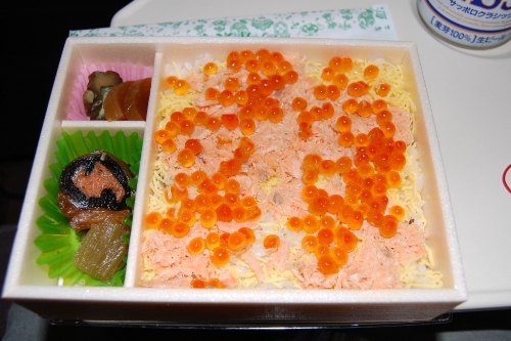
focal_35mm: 33
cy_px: 170
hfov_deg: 57.2
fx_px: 468
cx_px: 256
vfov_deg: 39.9
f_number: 5.6
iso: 200
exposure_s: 1/125
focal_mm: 22
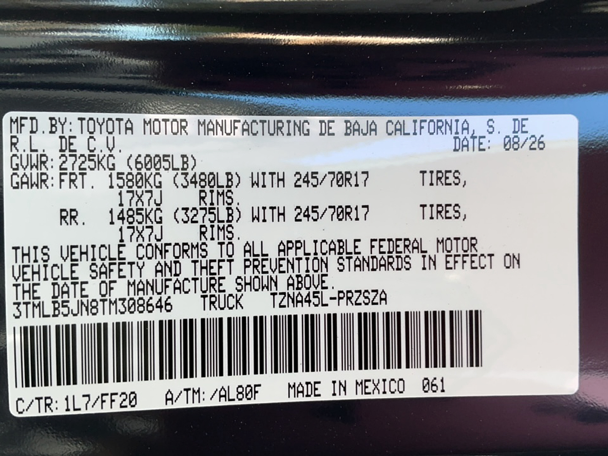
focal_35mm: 30
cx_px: 304
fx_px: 527
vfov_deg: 46.8
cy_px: 228
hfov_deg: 60.0
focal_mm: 3
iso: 20
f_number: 1.8
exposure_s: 1/60
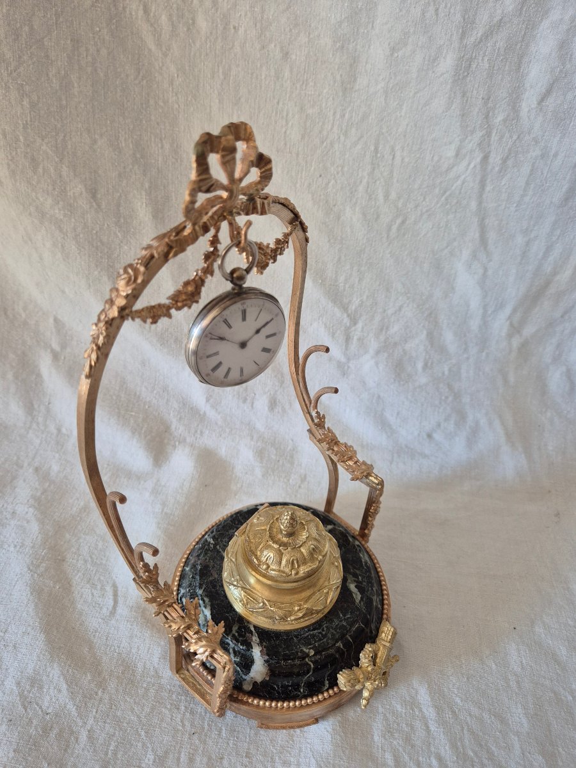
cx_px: 288
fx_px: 510
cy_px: 384
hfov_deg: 58.9
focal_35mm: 23
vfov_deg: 73.9
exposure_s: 1/100
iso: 250
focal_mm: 5.4
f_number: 1.8
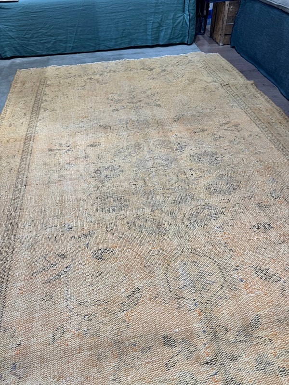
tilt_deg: -45.1
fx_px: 267
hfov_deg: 56.8
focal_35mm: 24
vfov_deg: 71.6
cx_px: 144
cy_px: 192
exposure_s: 1/124
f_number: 1.78
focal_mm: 6.76
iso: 50
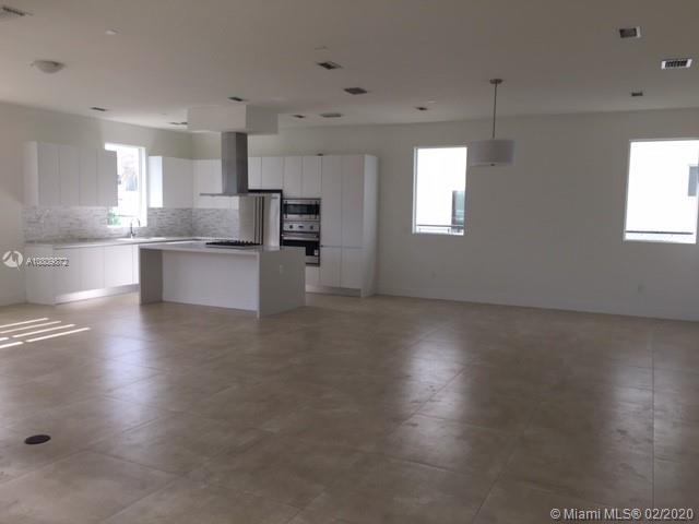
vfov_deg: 48.2
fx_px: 586
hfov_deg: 61.7
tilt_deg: -4.6
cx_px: 350
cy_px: 262
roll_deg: -1.2
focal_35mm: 29
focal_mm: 4.15
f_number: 2.2
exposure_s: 1/60
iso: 25
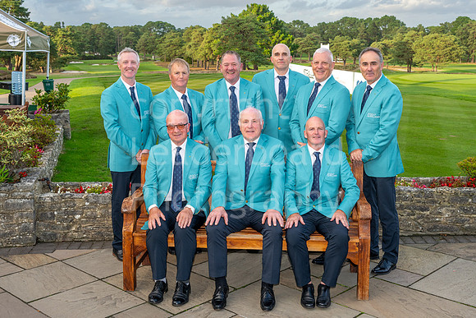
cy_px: 142
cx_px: 237
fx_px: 584
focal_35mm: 44
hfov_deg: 44.3
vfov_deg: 30.4
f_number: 7.1
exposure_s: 1/160
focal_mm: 34.5
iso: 200
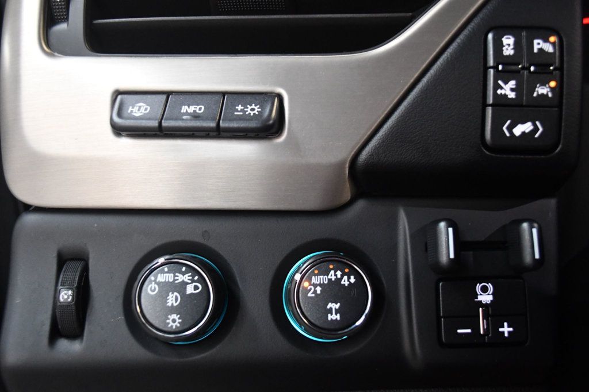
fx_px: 540
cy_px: 196
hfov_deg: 57.2
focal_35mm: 33
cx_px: 294
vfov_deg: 39.9
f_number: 4
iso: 3200
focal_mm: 22
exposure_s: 1/80
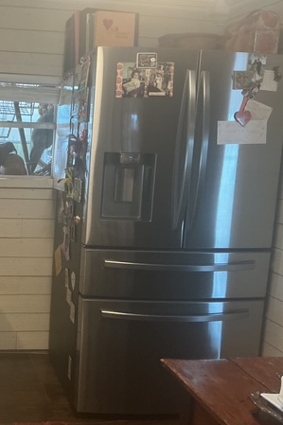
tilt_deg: -8.7
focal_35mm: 43
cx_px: -7
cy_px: 216
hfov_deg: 29.0
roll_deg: -2.7
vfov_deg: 45.4
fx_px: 507
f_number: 1.8
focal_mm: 3
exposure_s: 1/60
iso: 200
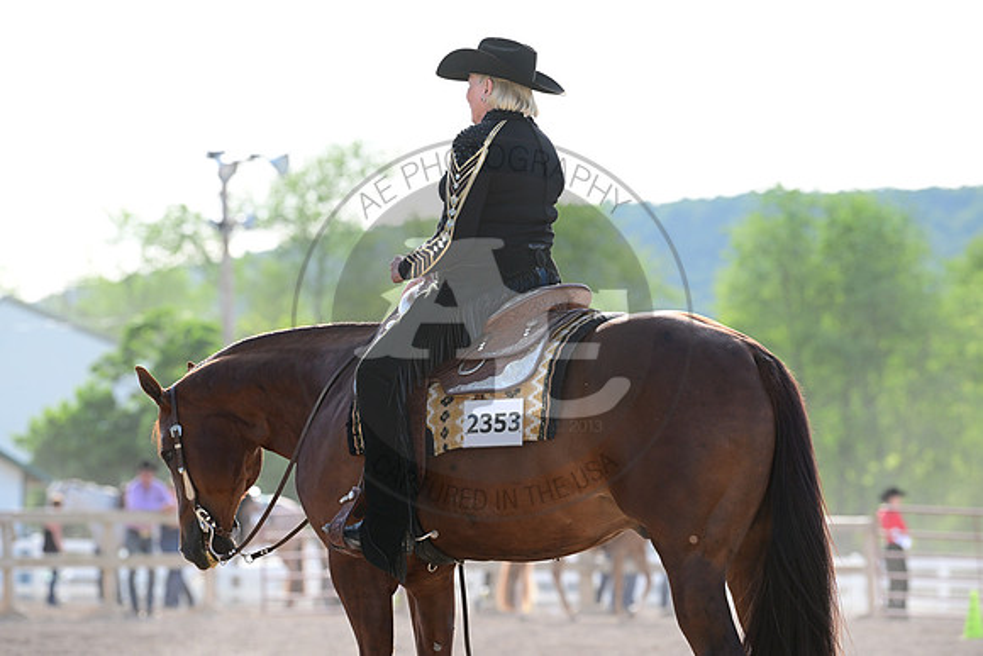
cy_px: 328
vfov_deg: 7.4
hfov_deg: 11.1
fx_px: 5052
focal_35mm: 185
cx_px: 492
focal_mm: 185
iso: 1000
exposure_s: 1/2000
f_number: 5
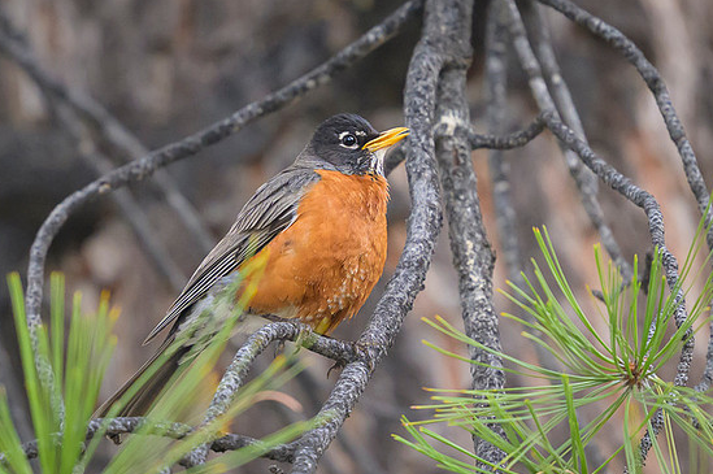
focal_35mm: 1216
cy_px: 177
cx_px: 362
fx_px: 24061
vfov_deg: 1.1
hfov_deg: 1.7
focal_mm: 400
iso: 1600
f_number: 2.8
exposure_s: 1/160
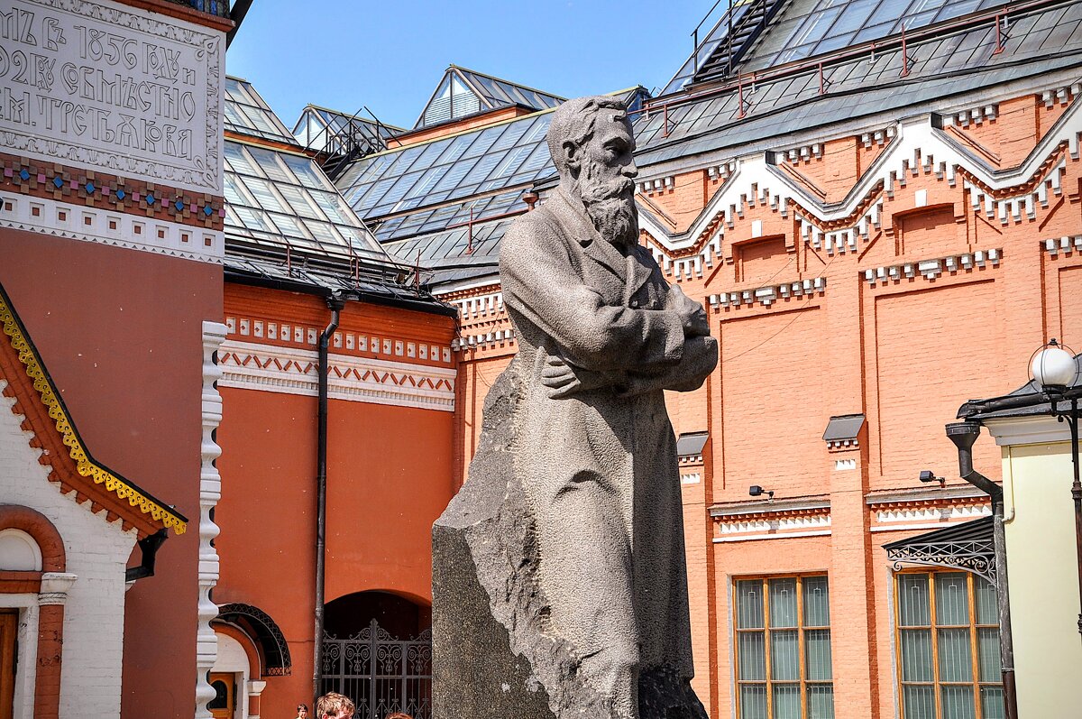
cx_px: 541
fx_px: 2251
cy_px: 360
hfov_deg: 27.0
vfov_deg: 18.1
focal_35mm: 75
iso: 200
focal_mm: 50
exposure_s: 1/160
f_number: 13
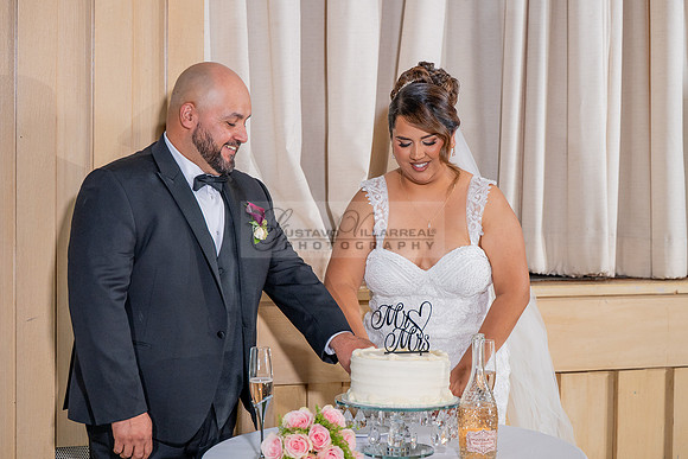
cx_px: 344
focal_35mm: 74
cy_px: 230
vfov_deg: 18.5
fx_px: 1406
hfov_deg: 27.5
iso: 1600
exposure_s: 1/200
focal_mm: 70
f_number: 3.2
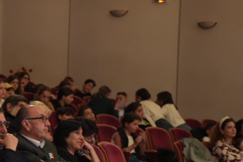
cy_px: 183
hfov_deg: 14.3
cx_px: -66
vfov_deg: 9.8
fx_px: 932
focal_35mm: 138
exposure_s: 1/25
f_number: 4
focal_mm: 51
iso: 6400
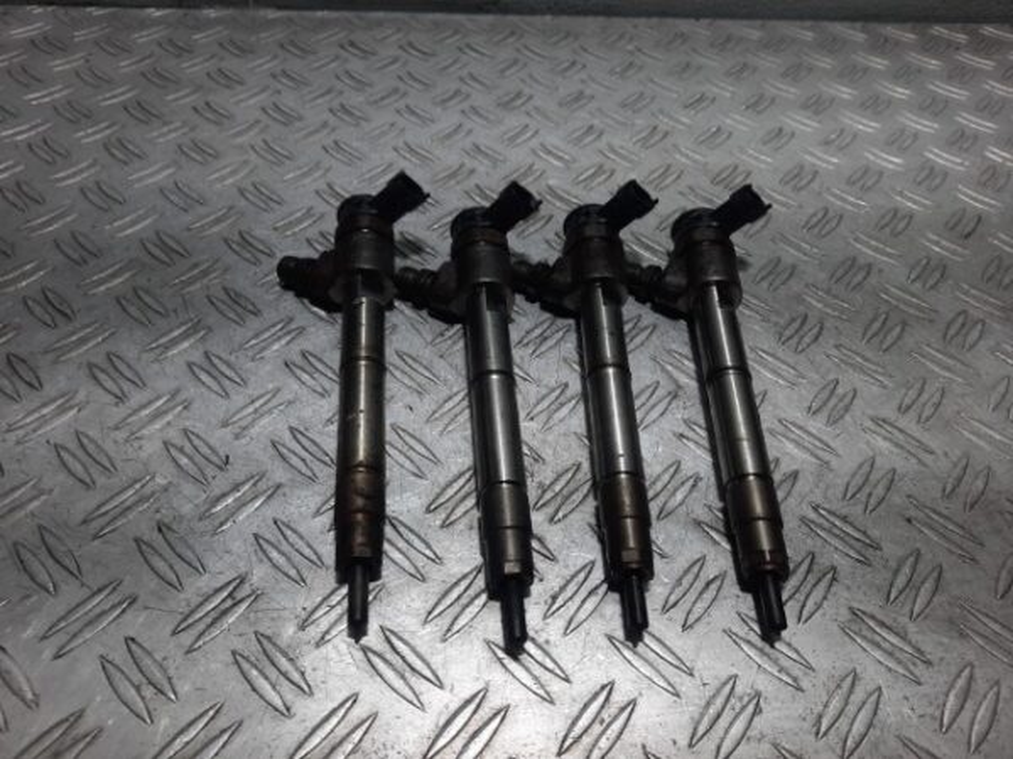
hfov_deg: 69.4
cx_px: 506
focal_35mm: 25
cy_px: 380
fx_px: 732
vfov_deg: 54.9
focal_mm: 4.6
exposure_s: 1/60
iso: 32
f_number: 2
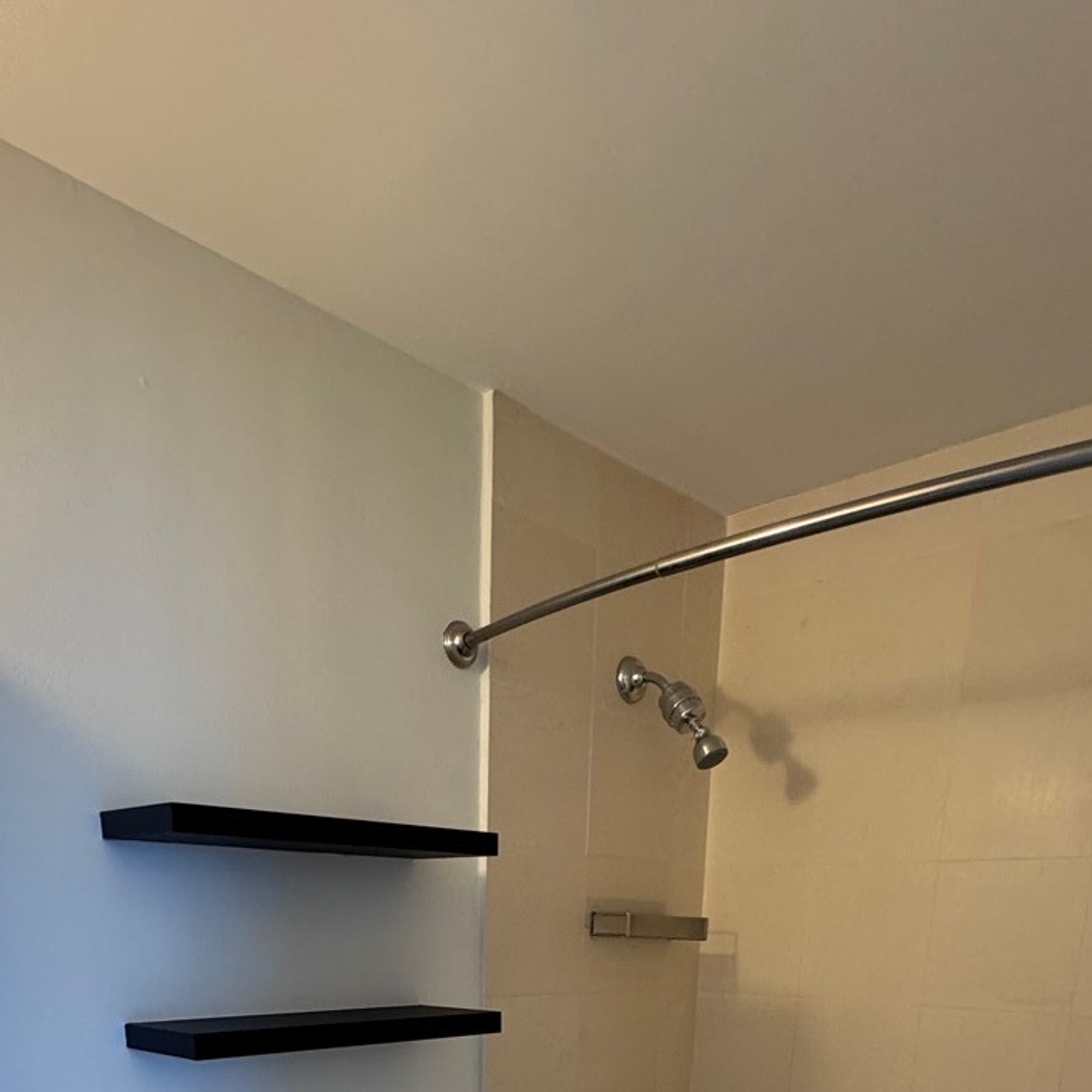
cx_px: 521
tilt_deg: -14.0
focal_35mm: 28
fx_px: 999
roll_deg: -1.3
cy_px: 1177
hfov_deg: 57.3
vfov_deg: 44.8
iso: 250
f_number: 2.2
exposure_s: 1/60
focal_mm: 2.22
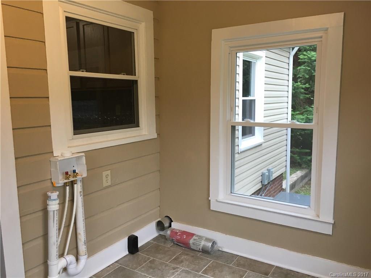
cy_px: 139
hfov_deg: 61.7
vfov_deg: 48.2
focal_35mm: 29
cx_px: 186
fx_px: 311
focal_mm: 4.15
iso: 32
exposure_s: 1/30
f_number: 2.2
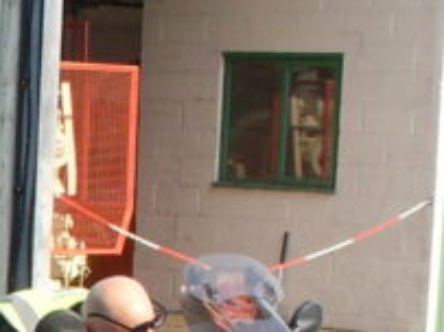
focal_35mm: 192
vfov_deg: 7.4
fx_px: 2461
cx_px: -258
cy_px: 660
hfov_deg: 9.9
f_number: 8.4
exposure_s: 1/90
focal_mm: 6.3
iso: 80
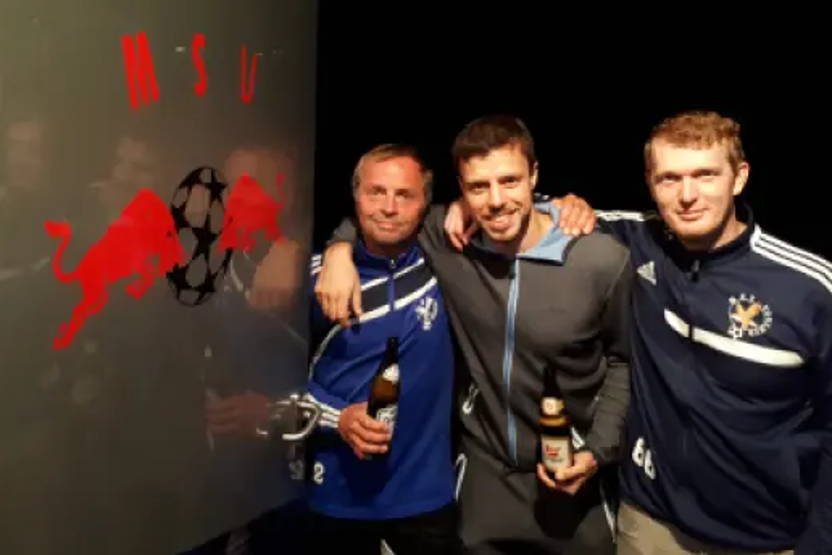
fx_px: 670
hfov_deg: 63.7
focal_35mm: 29
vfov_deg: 44.8
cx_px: 422
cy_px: 234
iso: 500
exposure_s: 1/17
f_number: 1.9
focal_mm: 3.6
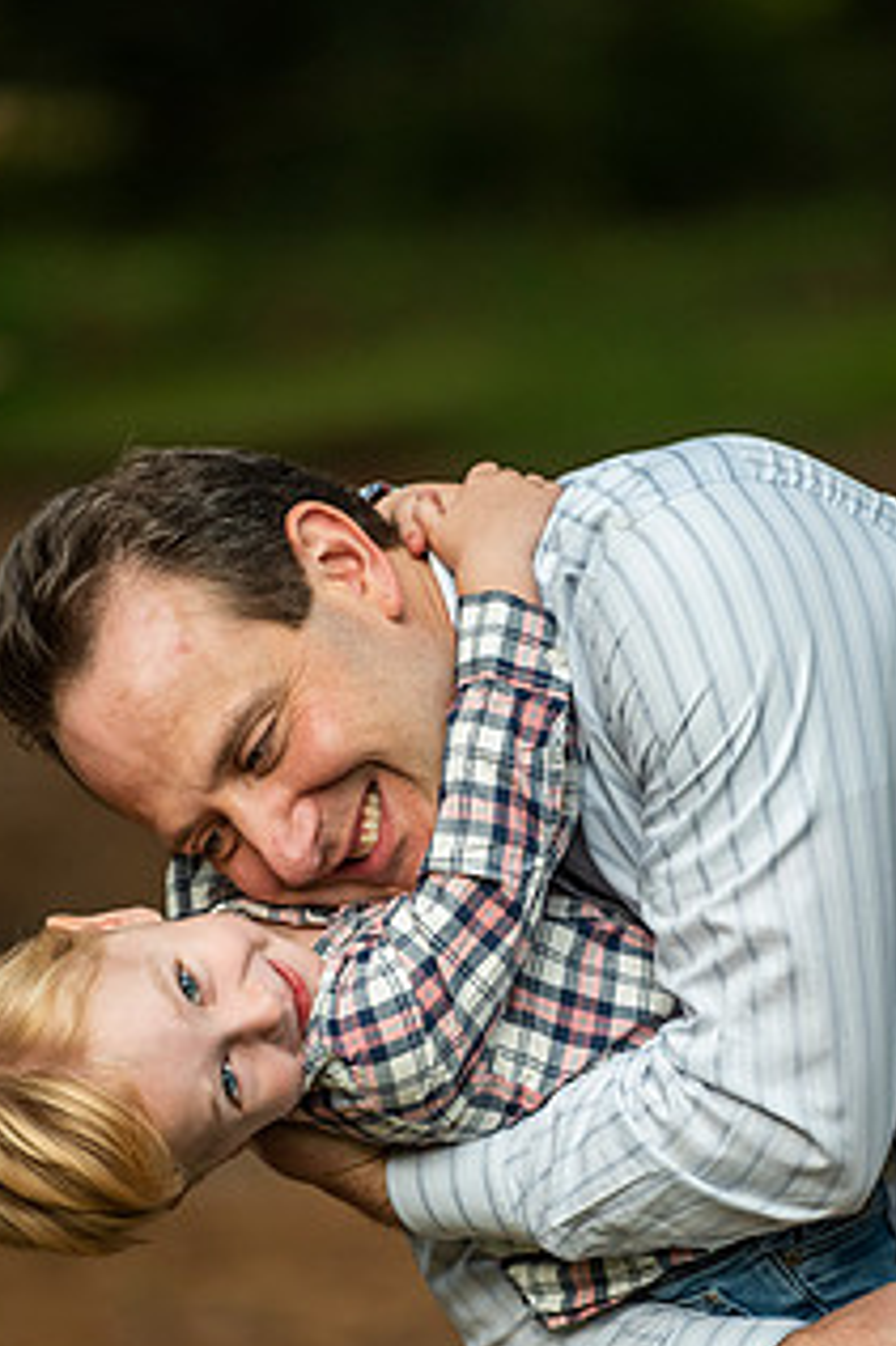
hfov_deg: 4.8
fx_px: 10613
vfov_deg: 7.3
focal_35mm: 284
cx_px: 505
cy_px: 896
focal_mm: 200
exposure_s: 1/250
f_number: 3.2
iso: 1250
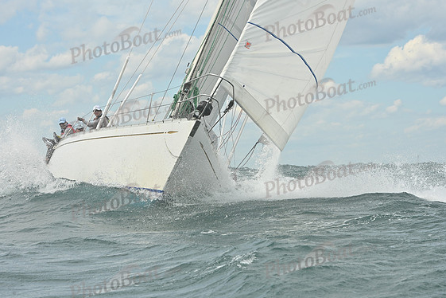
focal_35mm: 120
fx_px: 1487
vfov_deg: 11.4
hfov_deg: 17.1
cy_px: 147
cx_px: 223
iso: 320
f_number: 11
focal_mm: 116
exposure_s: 1/1250
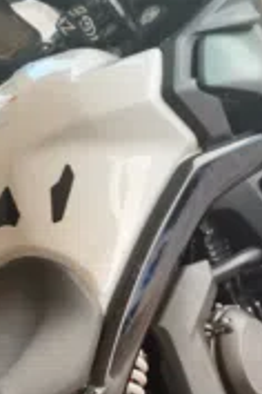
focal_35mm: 54
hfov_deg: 24.9
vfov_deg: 33.9
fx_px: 589
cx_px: 84
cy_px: 387
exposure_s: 1/25
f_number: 1.6
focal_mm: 4.09
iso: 122
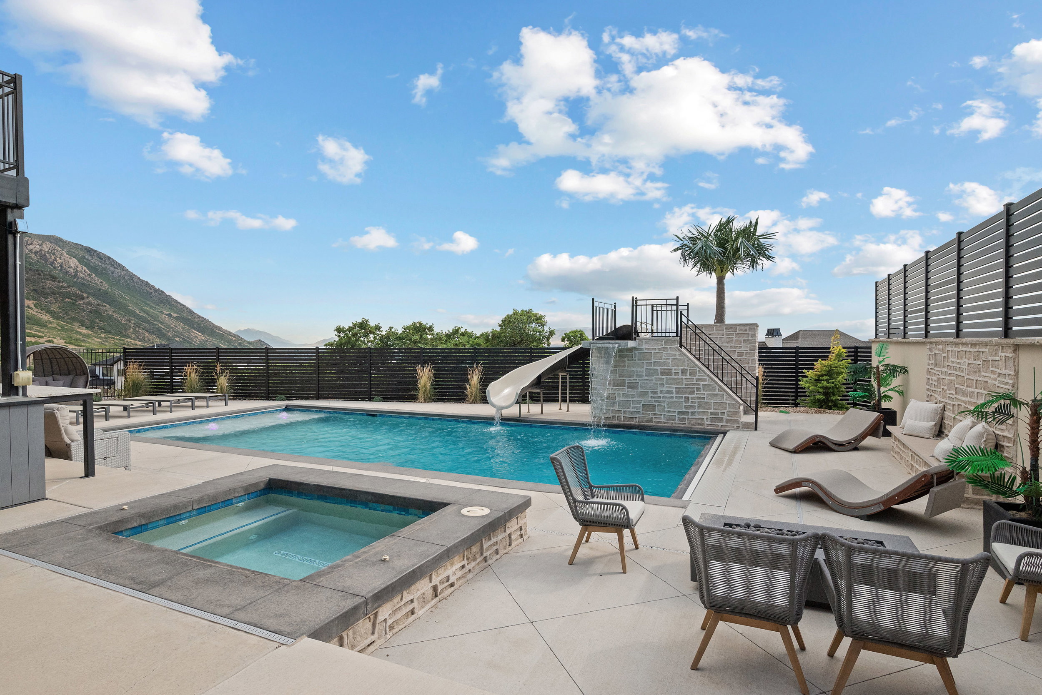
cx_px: 521
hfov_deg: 88.4
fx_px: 536
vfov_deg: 66.0
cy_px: 348
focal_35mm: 18
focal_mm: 18.5
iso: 1600
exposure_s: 1/640
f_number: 8
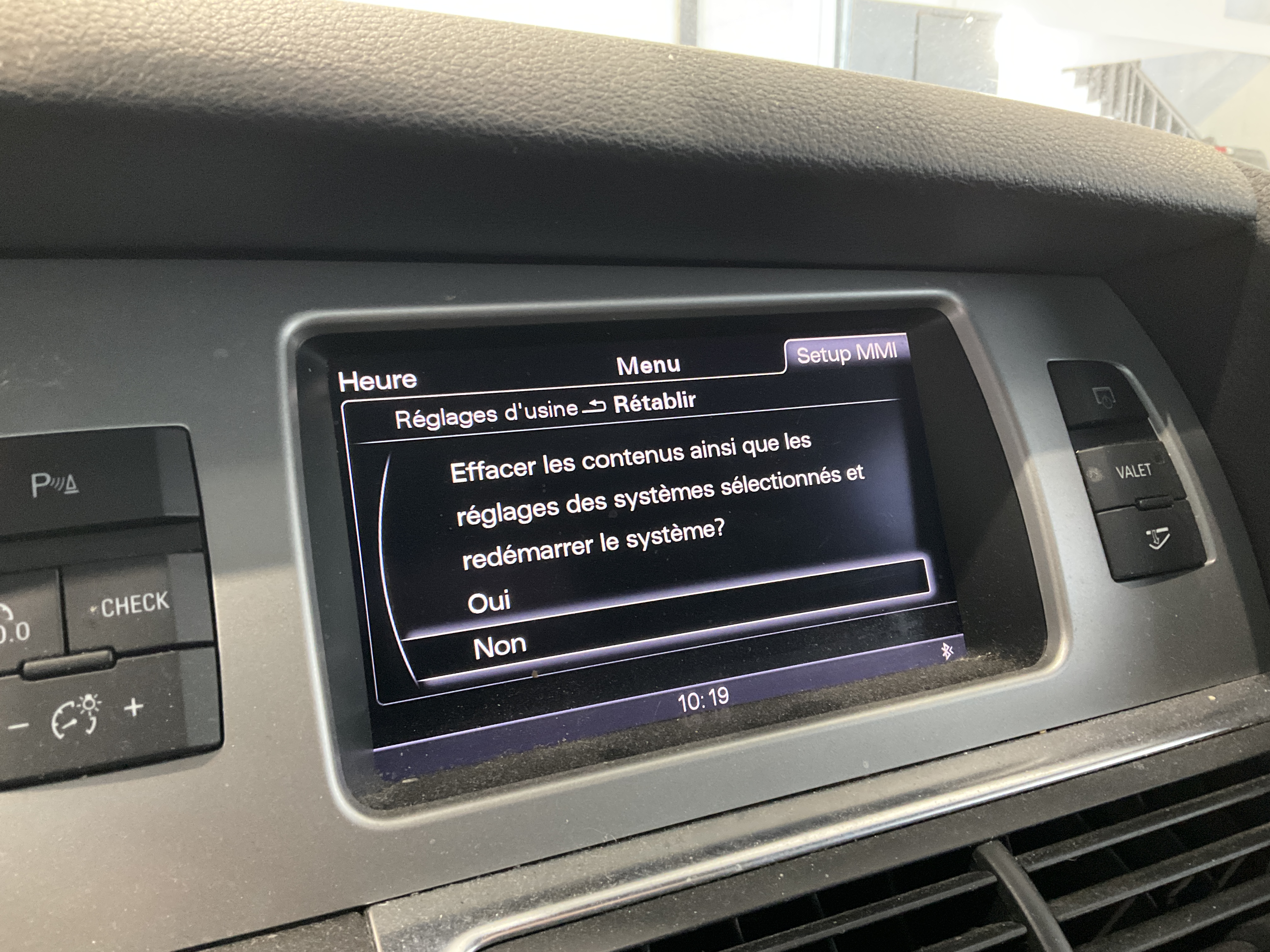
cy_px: 476
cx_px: 635
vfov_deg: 48.2
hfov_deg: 61.7
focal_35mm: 29
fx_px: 1064
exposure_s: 1/30
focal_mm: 3
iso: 400
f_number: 1.8
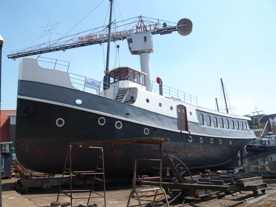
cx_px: 138
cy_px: 104
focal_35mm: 28
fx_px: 223
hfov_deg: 63.4
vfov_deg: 49.7
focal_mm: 4.6
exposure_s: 1/160
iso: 100
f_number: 8
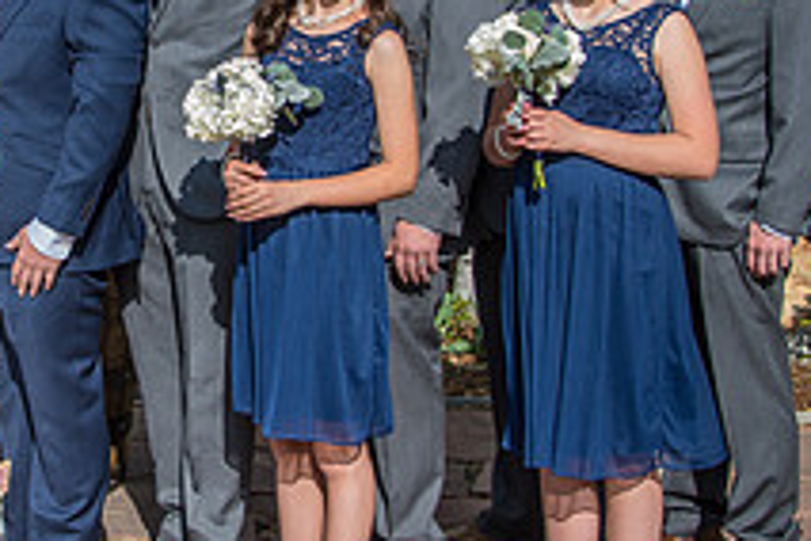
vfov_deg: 13.2
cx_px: 99
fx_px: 2320
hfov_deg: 19.5
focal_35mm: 103
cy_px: 88
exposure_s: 1/400
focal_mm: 28
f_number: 5
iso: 50
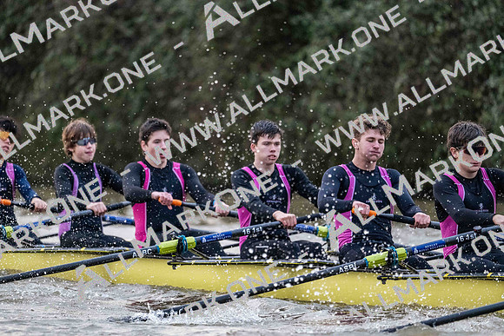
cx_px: 252
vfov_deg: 3.4
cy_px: 168
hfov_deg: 5.2
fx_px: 5601
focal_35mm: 400
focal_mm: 400
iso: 9000
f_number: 4.5
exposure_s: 1/1600
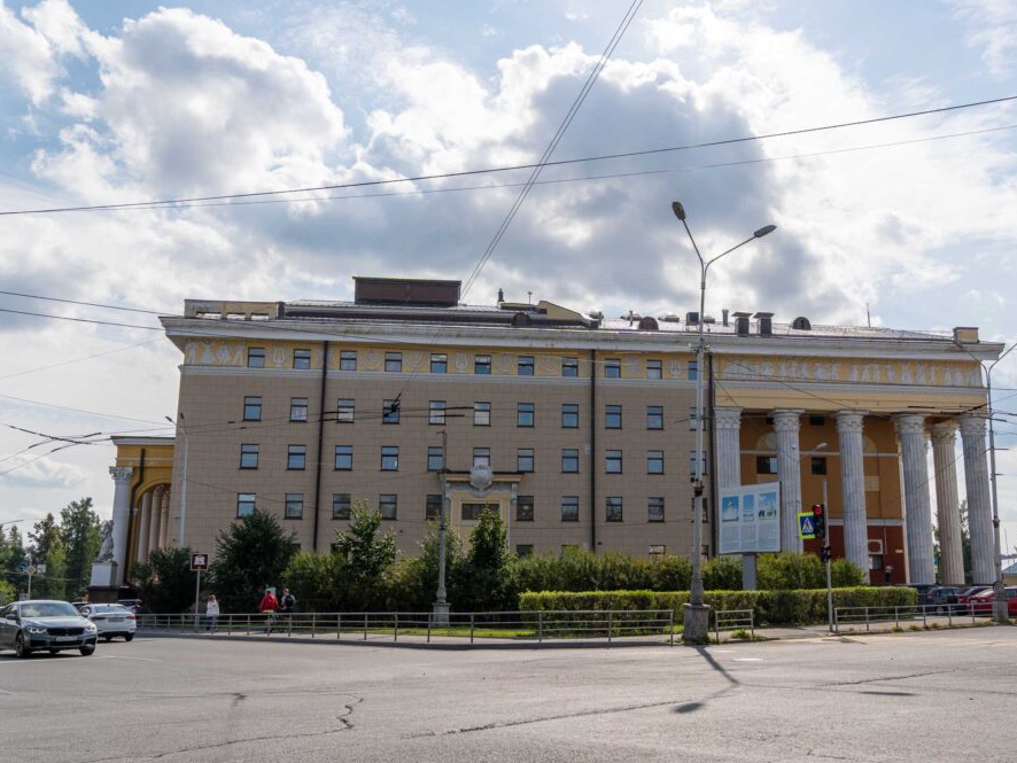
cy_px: 387
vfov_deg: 46.8
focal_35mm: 30
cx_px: 584
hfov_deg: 59.7
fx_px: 882
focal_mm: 18
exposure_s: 1/1000
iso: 100
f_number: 5
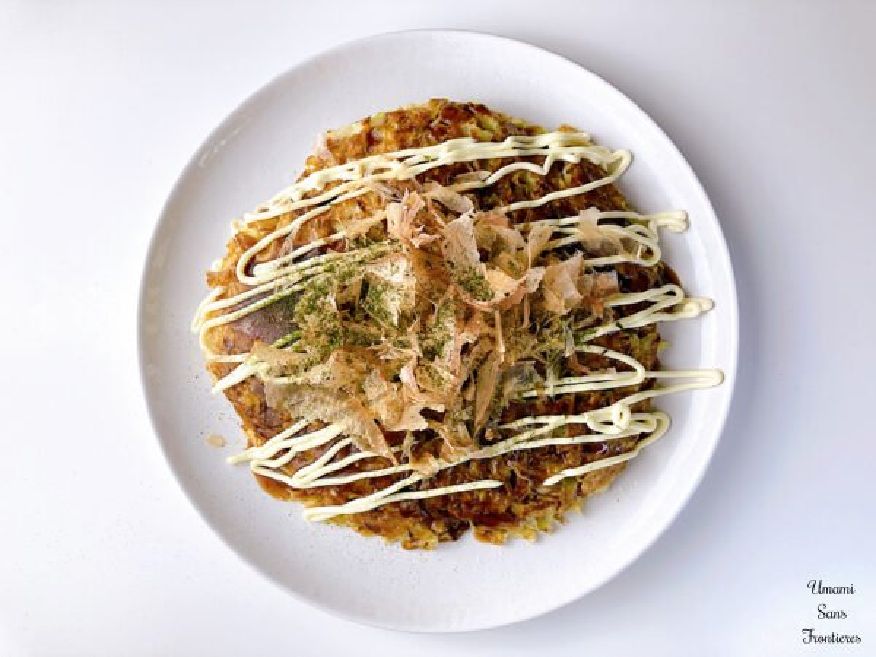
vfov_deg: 49.7
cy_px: 328
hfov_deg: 63.4
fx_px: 709
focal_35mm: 28
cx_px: 438
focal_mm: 3.99
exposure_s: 1/100
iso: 40
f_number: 1.8
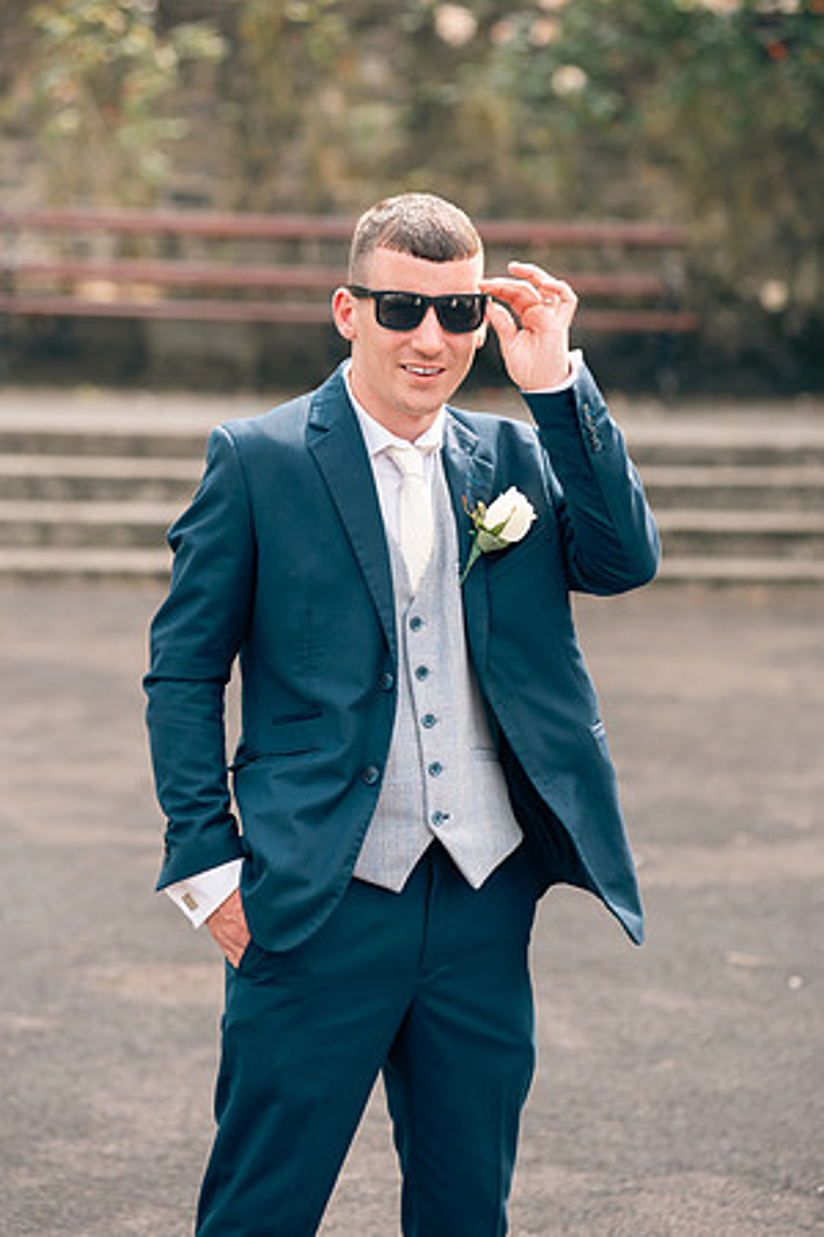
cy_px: 618
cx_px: 412
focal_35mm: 125
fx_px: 4291
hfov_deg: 11.0
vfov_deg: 16.4
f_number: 3.5
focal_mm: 125
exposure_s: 1/250
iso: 80
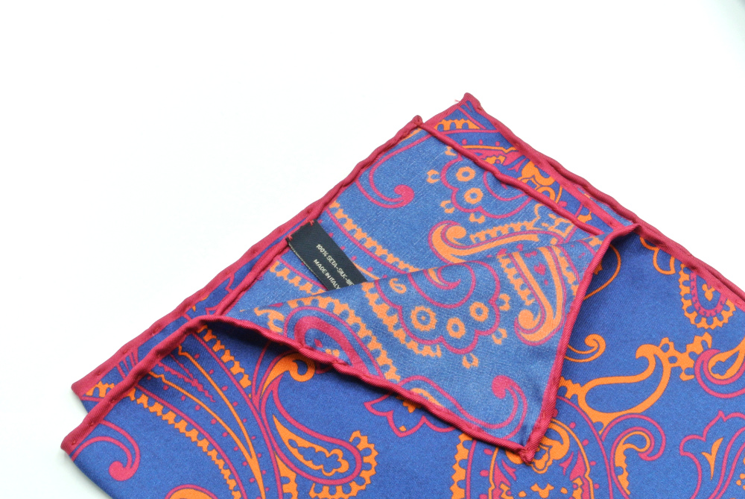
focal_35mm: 81
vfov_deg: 16.9
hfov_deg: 25.0
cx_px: 372
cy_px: 250
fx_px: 1678
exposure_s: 1/30
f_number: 5.6
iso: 400
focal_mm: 30
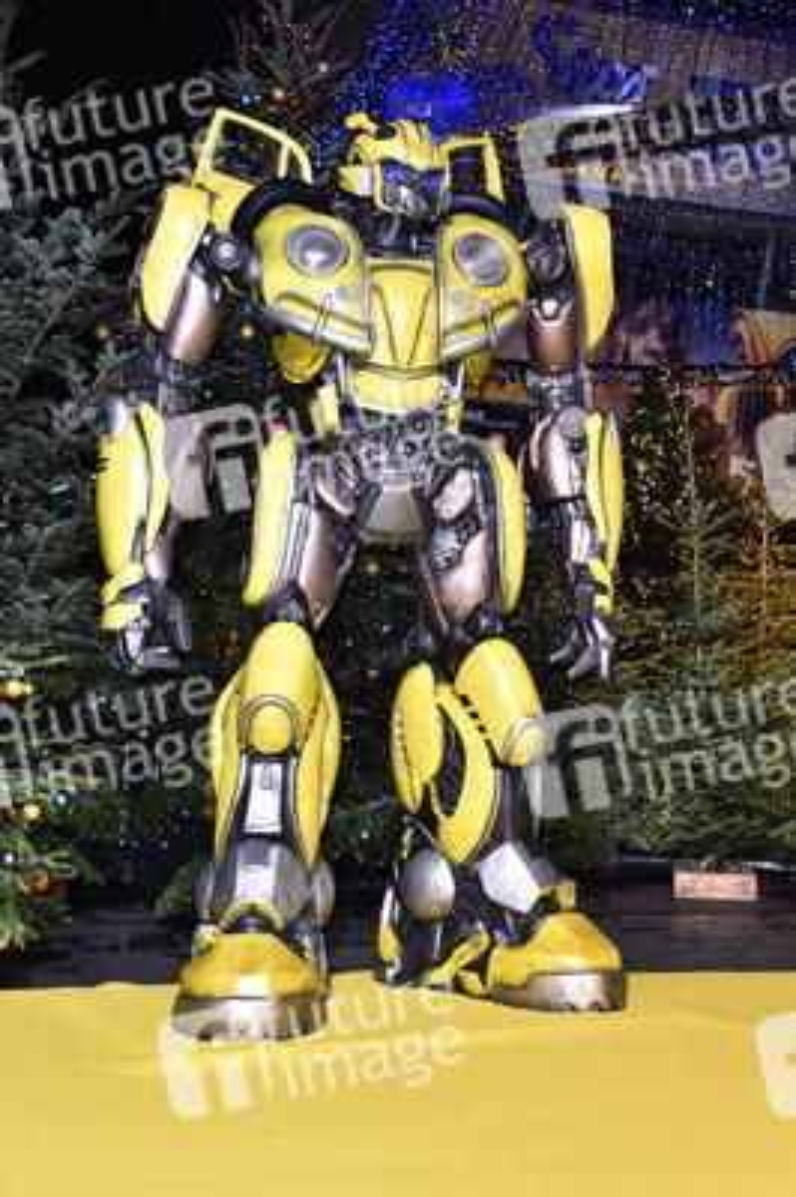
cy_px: 598
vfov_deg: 36.3
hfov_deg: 24.6
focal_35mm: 55
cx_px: 398
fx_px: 1827
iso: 1000
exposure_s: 1/160
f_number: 5
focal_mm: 55
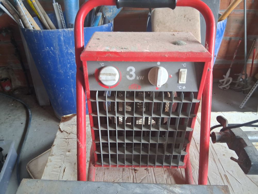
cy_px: 97
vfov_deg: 53.1
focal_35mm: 26
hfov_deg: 67.3
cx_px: 129
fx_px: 194
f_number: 1.8
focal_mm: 3.98
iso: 400
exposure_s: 1/33.3
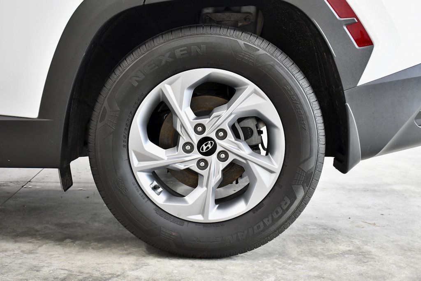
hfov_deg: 38.9
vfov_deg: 26.5
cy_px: 140
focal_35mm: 51
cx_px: 210
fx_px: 596
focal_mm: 34
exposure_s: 1/200
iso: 2000
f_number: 5.6
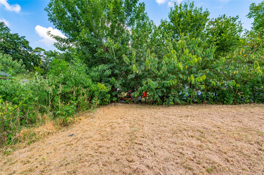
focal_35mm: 15
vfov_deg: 77.2
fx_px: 110
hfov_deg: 100.4
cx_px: 132
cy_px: 88
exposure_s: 1/60
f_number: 13
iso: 125
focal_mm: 15
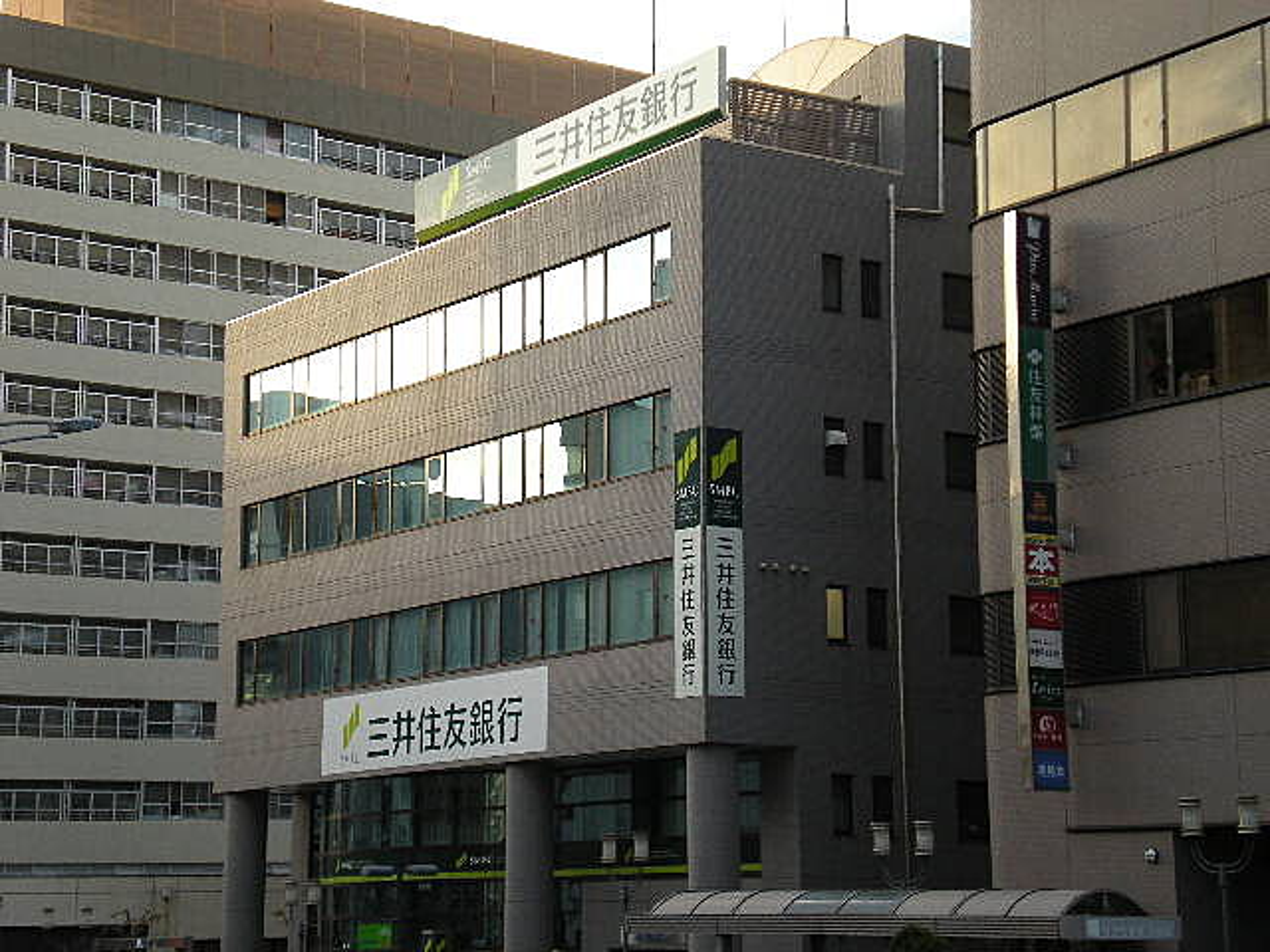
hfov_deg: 26.3
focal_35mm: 74
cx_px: 635
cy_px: 476
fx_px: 2715
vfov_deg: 19.9
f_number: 4.6
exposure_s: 1/126
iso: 123
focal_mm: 12.3
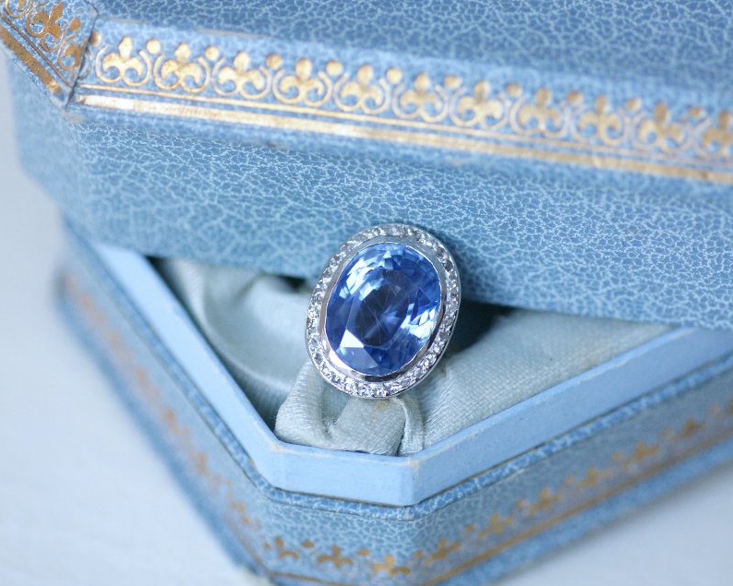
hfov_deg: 12.9
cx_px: 367
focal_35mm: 149
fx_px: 3232
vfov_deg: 10.4
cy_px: 260
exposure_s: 1/125
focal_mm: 70
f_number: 2.8
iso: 800
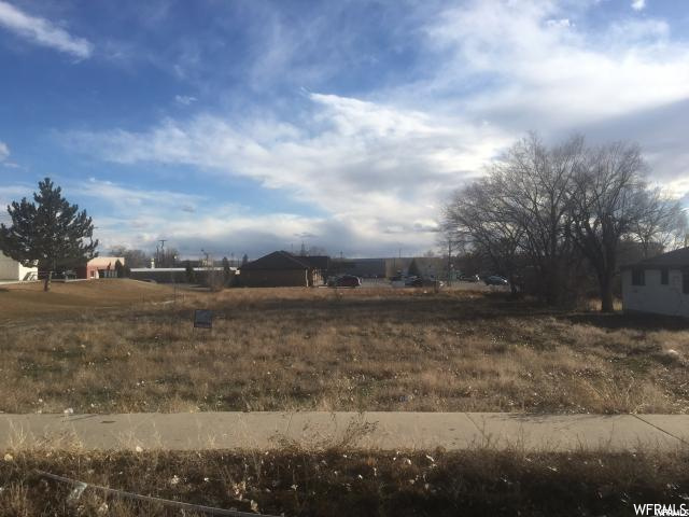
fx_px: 577
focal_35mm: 29
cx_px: 344
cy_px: 258
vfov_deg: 48.2
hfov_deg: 61.7
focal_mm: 4.15
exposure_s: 1/2198
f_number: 2.2
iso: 25
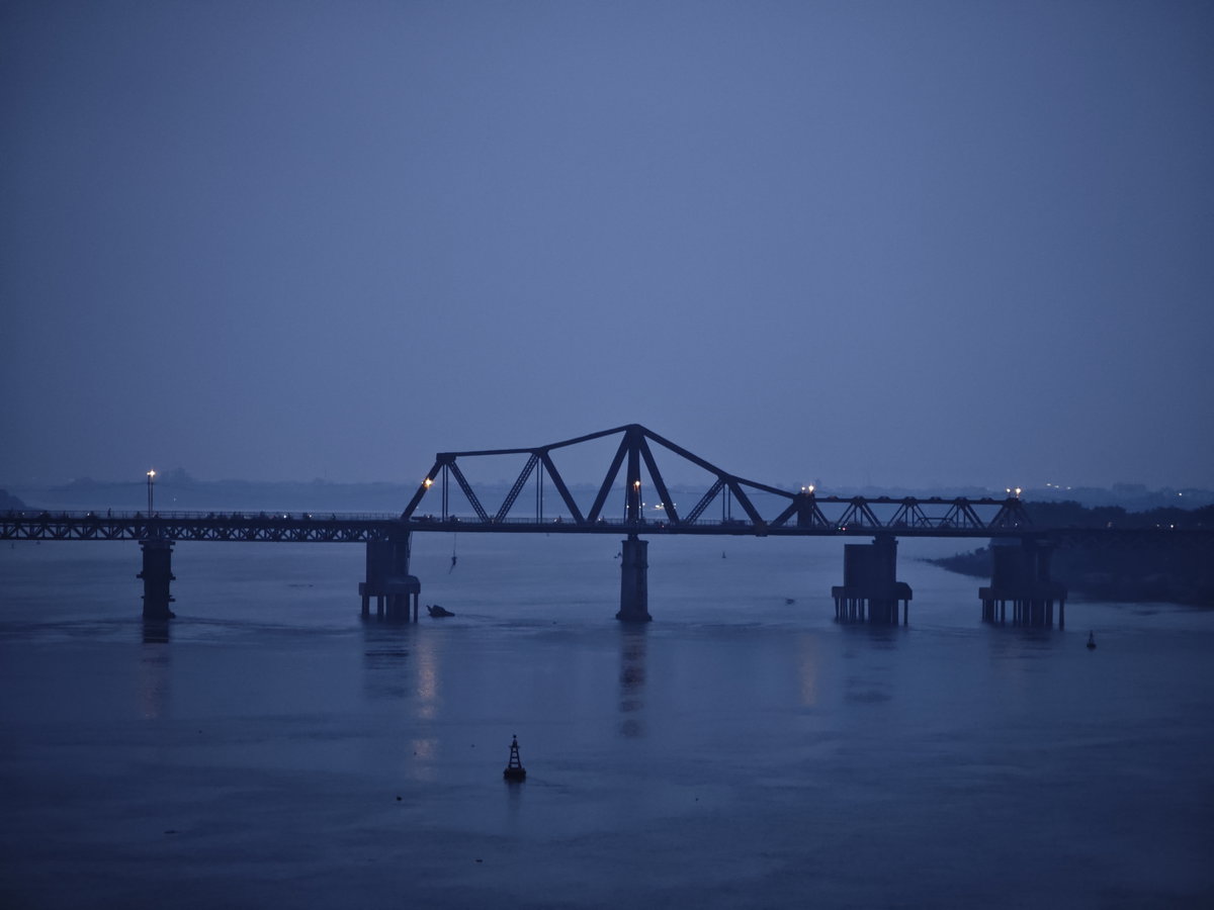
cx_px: 607
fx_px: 4208
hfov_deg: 16.4
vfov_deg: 12.3
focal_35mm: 120
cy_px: 455
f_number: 3
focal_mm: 19.4
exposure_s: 1/60
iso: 1000
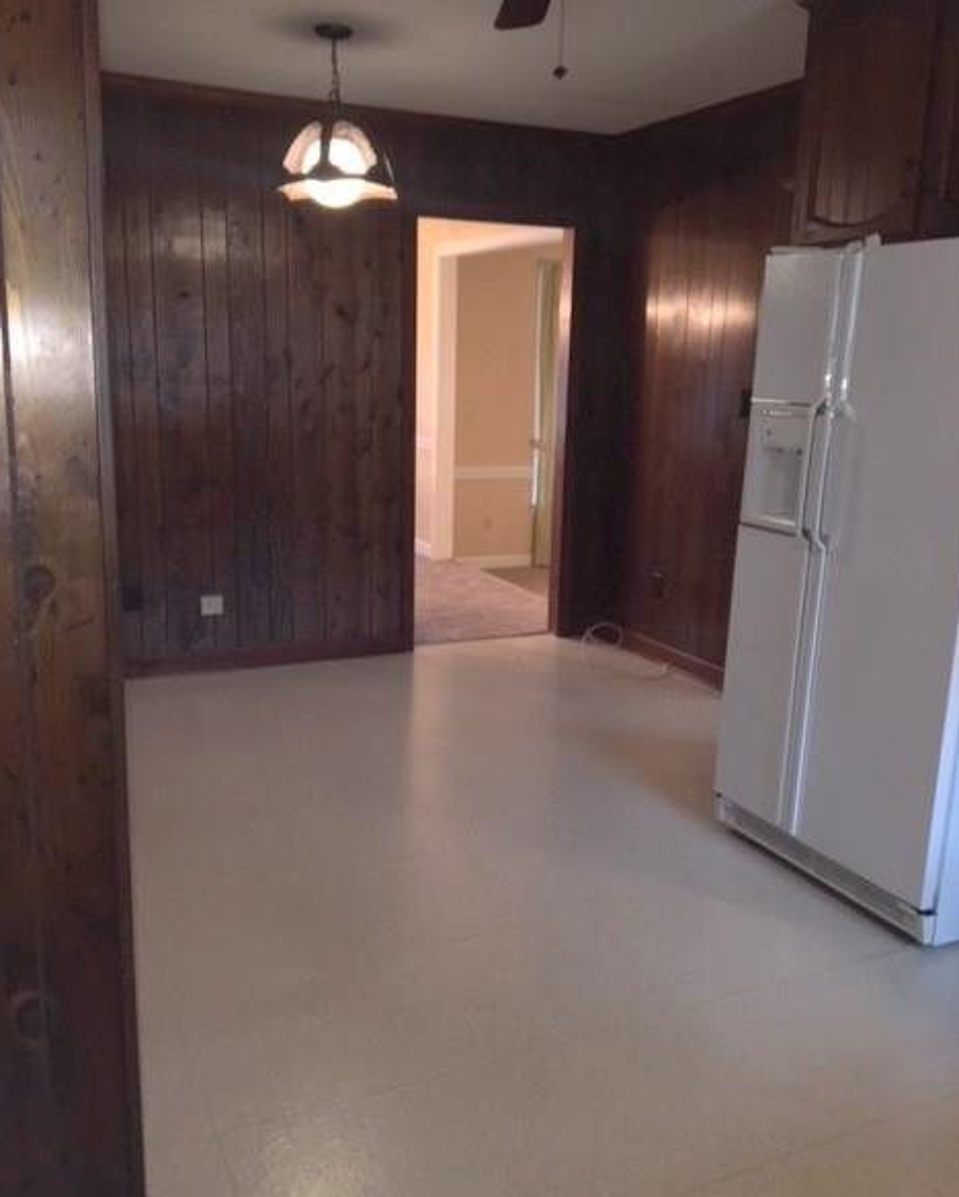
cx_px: 480
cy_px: 590
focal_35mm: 31
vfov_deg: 57.1
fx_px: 1099
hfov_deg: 47.2
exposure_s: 1/16
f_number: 2.2
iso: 40
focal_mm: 4.15
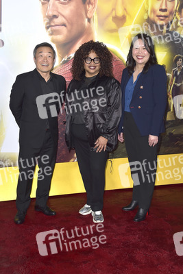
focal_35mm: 55
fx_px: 419
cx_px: 92
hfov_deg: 24.6
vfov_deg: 36.2
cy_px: 137
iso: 400
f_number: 6.3
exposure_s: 1/250
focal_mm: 55
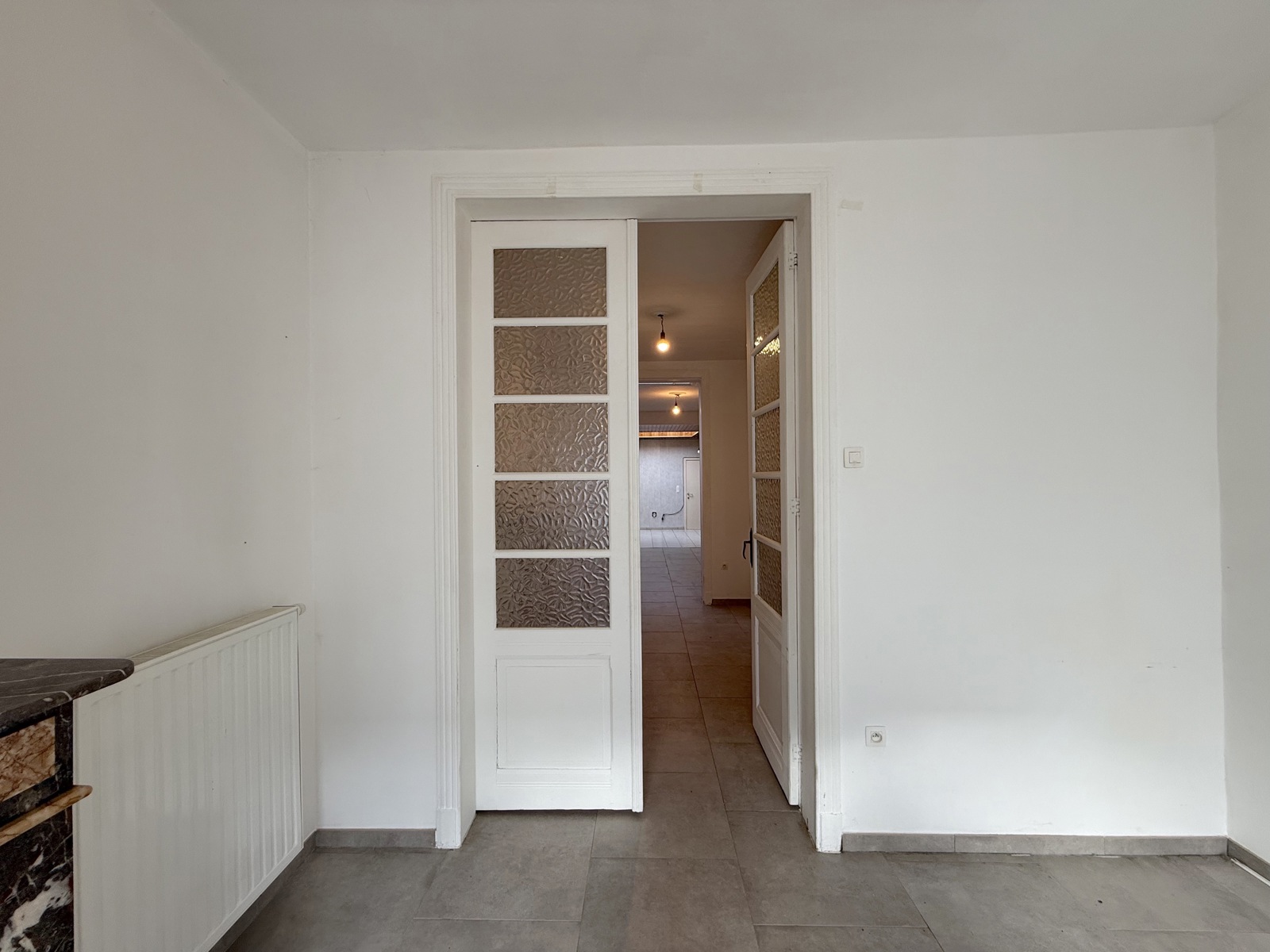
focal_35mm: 14
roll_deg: +0.1
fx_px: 514
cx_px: 635
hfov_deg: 102.1
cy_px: 476
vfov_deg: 85.7
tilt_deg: +0.1
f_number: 2.2
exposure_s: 1/100
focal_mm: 2.22
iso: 100
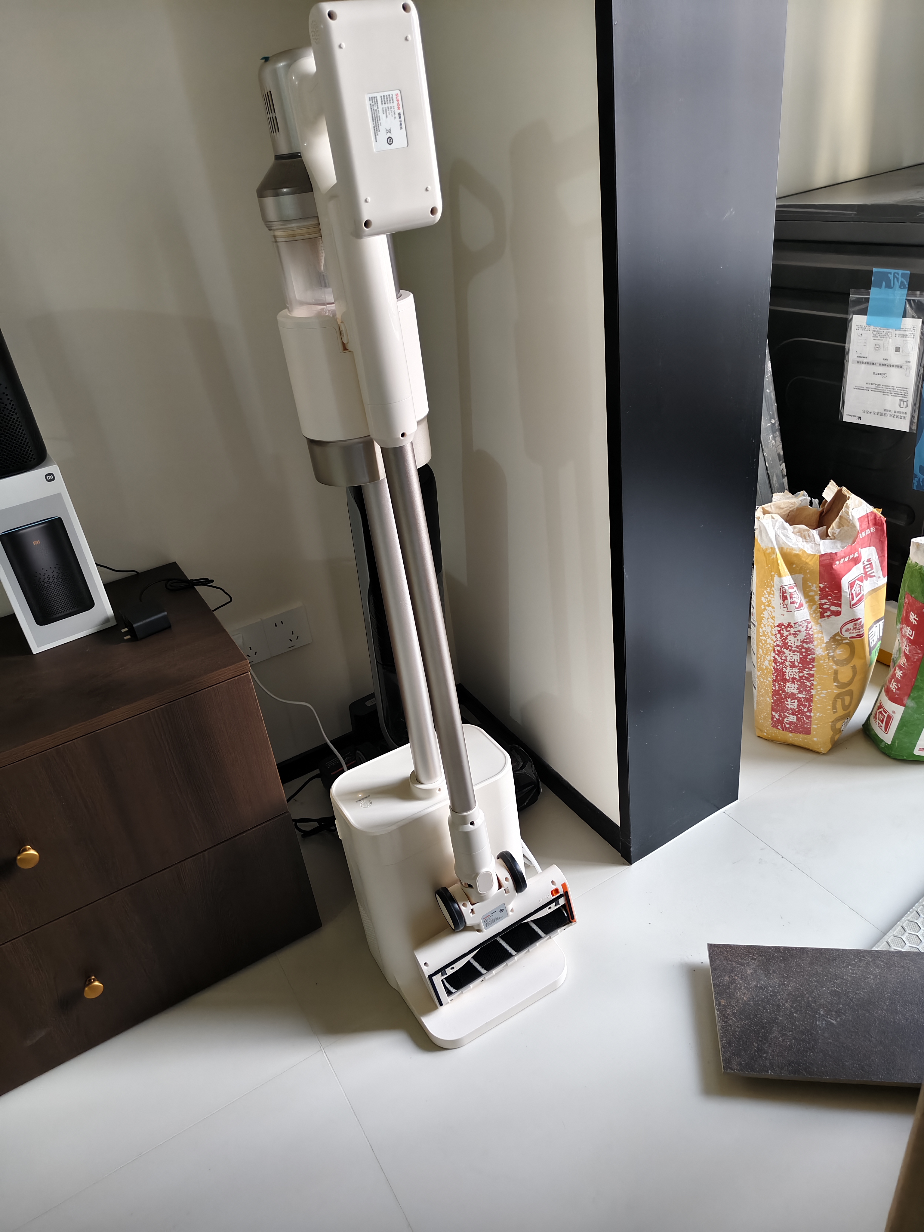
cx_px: 462
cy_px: 616
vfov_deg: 73.9
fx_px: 819
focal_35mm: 23
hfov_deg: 58.9
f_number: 1.88
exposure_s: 1/50
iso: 544
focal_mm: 5.56
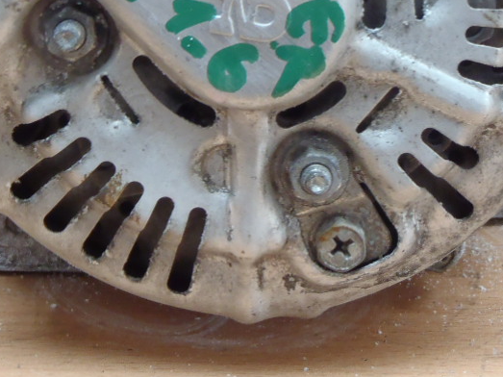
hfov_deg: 21.1
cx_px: 216
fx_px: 1351
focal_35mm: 93
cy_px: -19
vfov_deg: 15.5
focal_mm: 6.83
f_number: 4.6
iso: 200
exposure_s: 1/25
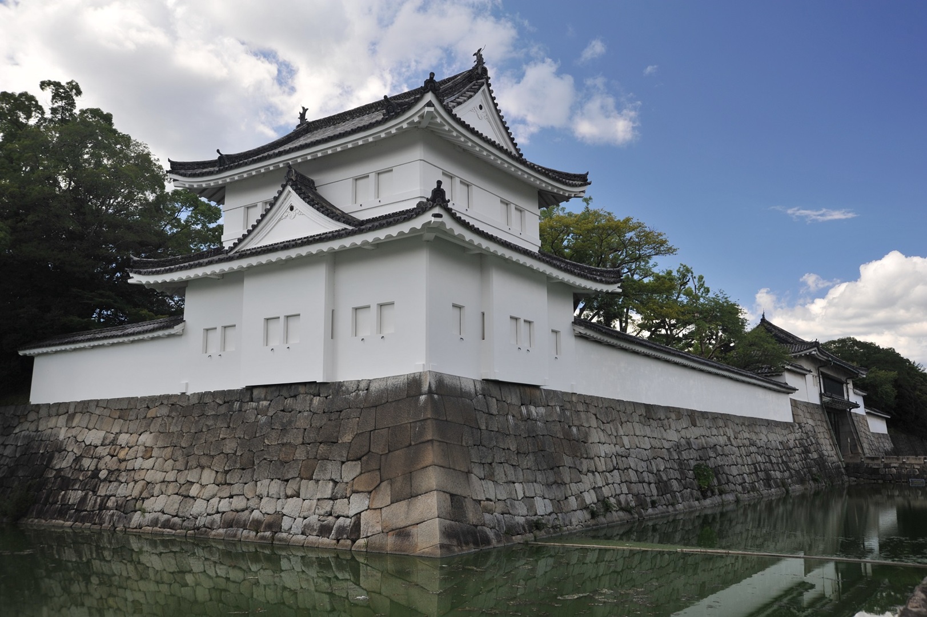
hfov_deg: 55.8
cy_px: 308
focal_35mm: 34
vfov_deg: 38.8
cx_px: 464
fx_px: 875
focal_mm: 34
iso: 200
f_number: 10
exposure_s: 1/125
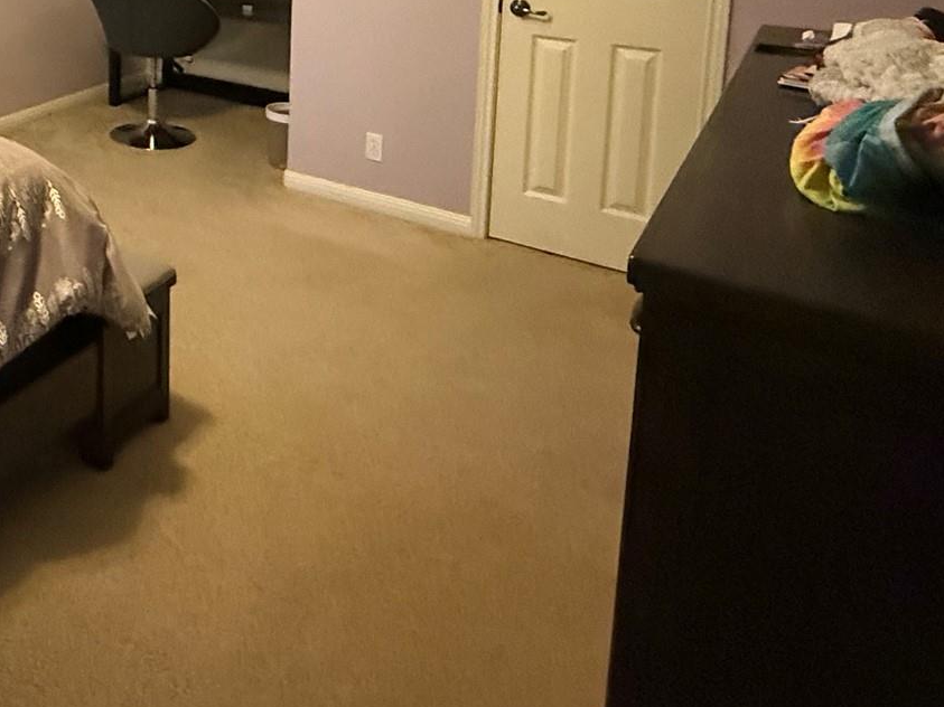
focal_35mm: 34
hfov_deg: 46.0
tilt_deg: -6.9
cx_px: 16
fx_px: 927
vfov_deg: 36.7
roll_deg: +0.8
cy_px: -29
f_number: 2.2
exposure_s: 1/60
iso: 1000
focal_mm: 2.22
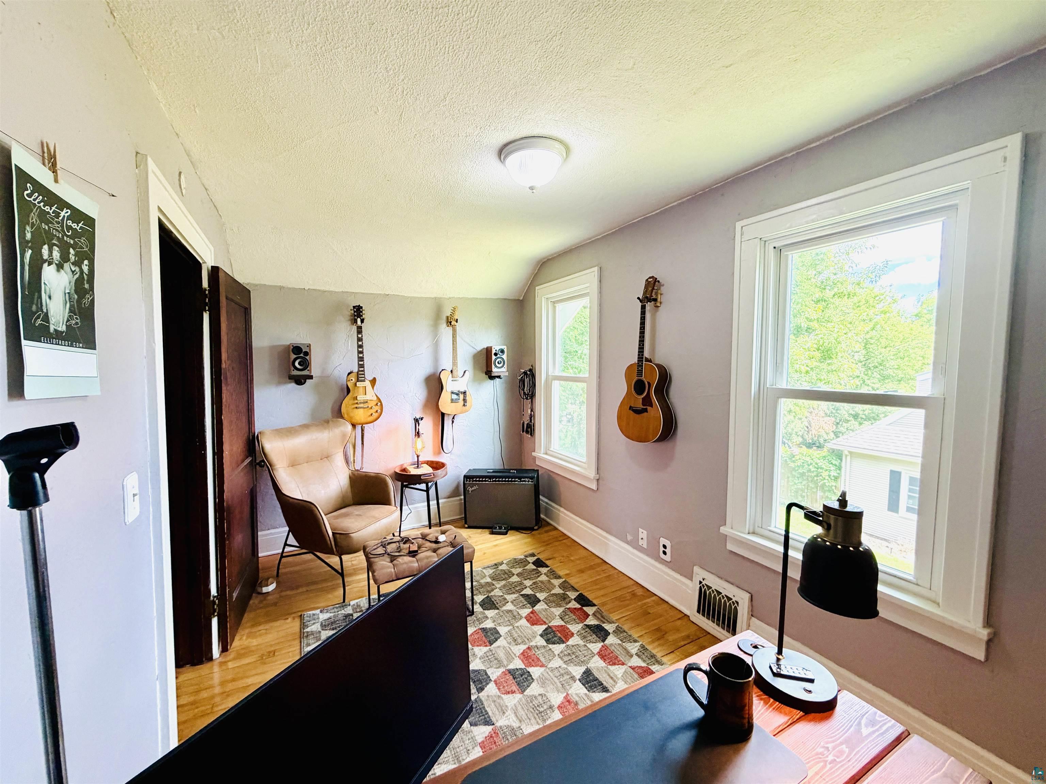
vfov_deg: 85.7
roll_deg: -0.5
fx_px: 423
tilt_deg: -3.9
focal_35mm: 14
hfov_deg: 102.1
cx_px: 523
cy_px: 392
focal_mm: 2.22
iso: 250
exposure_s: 1/120
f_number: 2.2
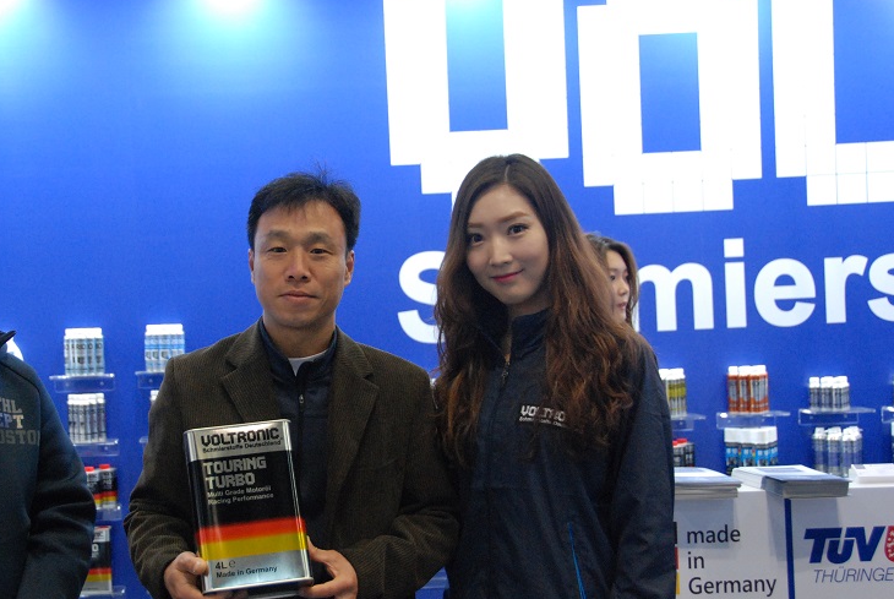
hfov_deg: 34.4
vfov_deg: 23.6
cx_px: 312
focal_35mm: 58
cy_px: 339
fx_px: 1434
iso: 1250
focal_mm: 29
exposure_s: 1/60
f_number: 4.2
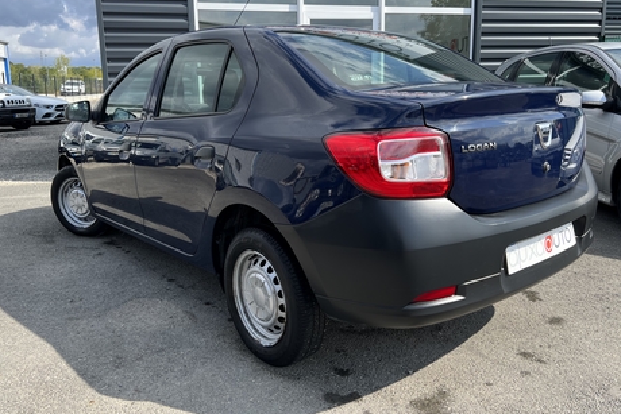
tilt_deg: -10.6
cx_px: 320
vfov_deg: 43.5
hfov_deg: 61.9
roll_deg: +1.4
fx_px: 518
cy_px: 173
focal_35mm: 30
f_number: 1.5
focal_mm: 5.7
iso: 50
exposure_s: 1/1669
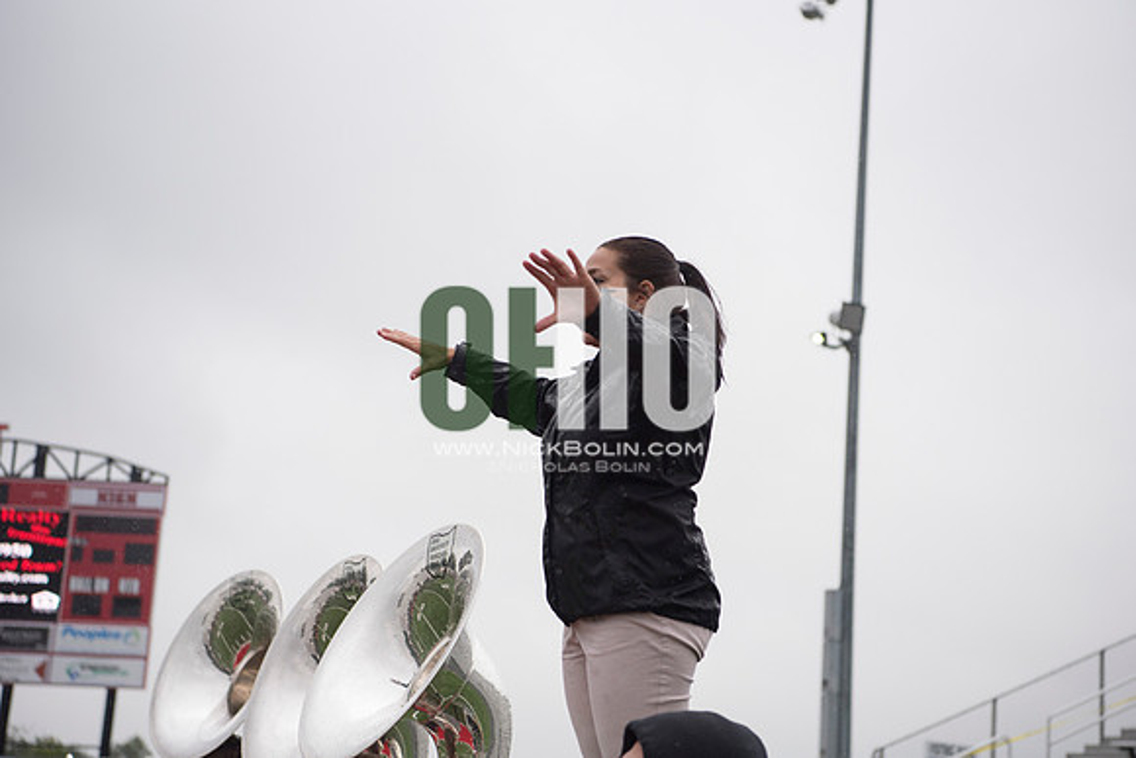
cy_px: 379
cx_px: 568
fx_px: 2209
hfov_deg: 28.8
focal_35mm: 70
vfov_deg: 19.5
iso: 400
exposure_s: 1/1600
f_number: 4
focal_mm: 70
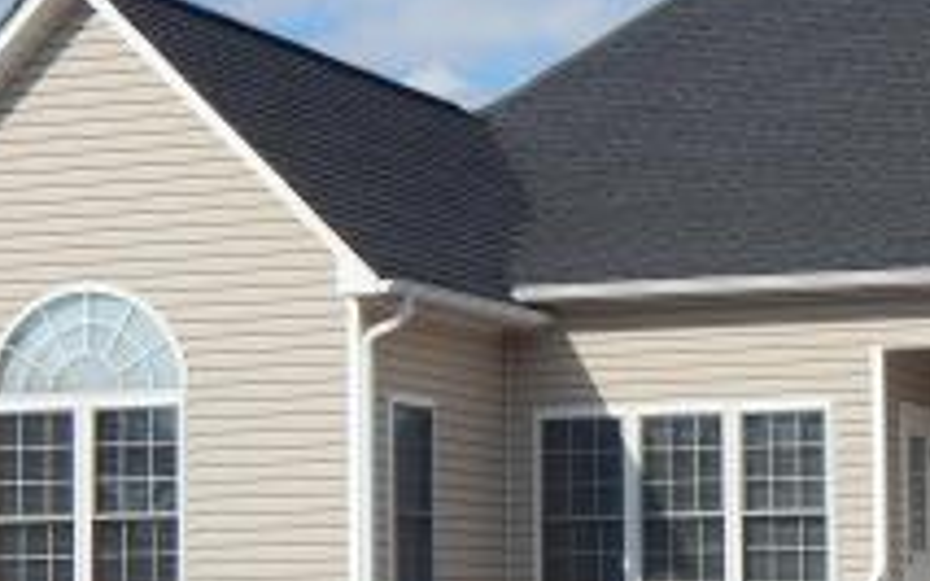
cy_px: 481
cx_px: 965
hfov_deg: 16.4
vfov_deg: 10.5
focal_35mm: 124
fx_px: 3142
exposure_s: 1/500
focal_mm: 7.7
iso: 125
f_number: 7.1
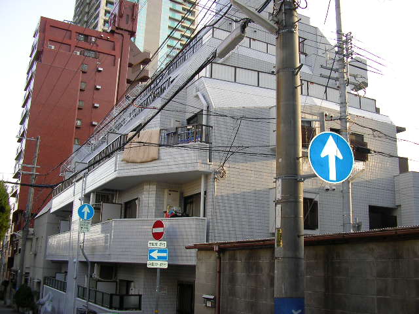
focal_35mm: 38
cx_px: 210
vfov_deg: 37.7
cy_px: 157
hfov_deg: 49.0
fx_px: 460
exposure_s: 1/116
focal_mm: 5.8
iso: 50
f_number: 2.9
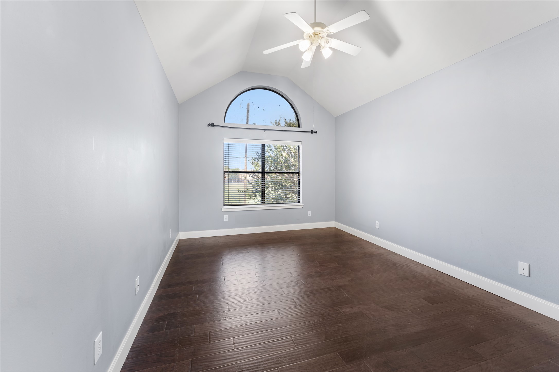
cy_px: 186
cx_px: 280
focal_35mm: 14
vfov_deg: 81.2
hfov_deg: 104.3
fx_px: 217
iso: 100
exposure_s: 2
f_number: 8
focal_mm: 14
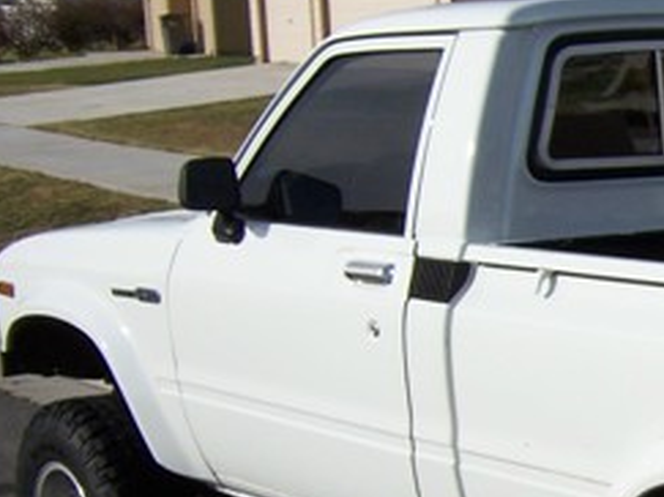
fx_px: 1668
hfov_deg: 20.9
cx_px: 817
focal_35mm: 87
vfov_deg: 16.7
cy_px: 440
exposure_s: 1/1000
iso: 80
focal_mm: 5.5
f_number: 4
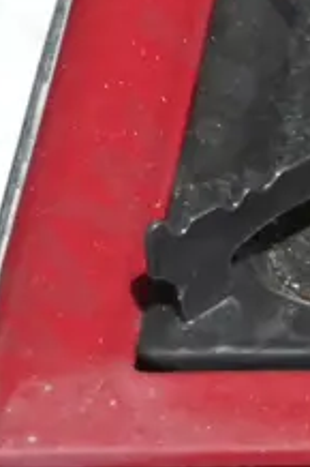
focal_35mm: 293
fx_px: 3790
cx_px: 558
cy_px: -392
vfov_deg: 6.9
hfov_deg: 4.6
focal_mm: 30
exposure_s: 1/60
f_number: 5.4
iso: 2500
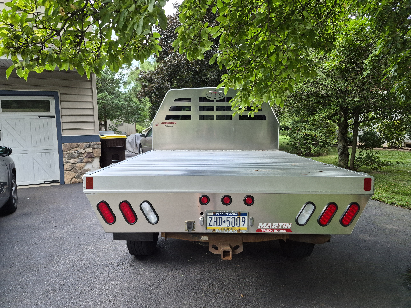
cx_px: 206
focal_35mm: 23
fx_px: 273
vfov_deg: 58.9
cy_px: 154
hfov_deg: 73.9
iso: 640
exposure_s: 1/120
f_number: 1.8
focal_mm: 5.4
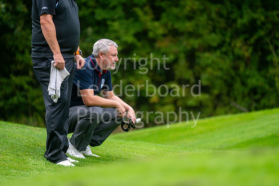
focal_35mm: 300
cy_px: 93
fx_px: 2325
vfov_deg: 4.6
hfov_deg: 6.9
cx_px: 140
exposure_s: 1/400
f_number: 4
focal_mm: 300
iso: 400
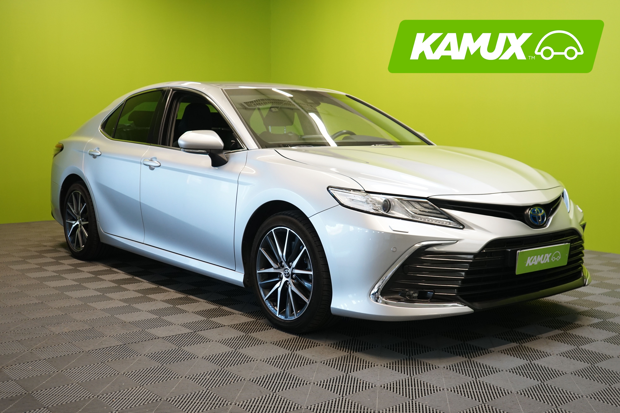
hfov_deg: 47.4
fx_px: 706
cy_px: 206
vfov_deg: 32.6
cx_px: 310
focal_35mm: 41
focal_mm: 41
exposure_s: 1/30
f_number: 4.5
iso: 800
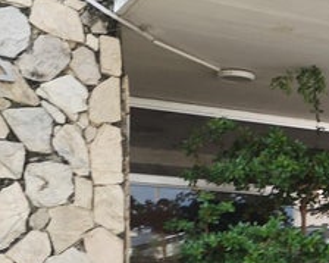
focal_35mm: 108
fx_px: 1051
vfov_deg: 13.8
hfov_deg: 16.5
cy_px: 325
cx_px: 460
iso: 100
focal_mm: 4.75
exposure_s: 1/177
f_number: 1.8
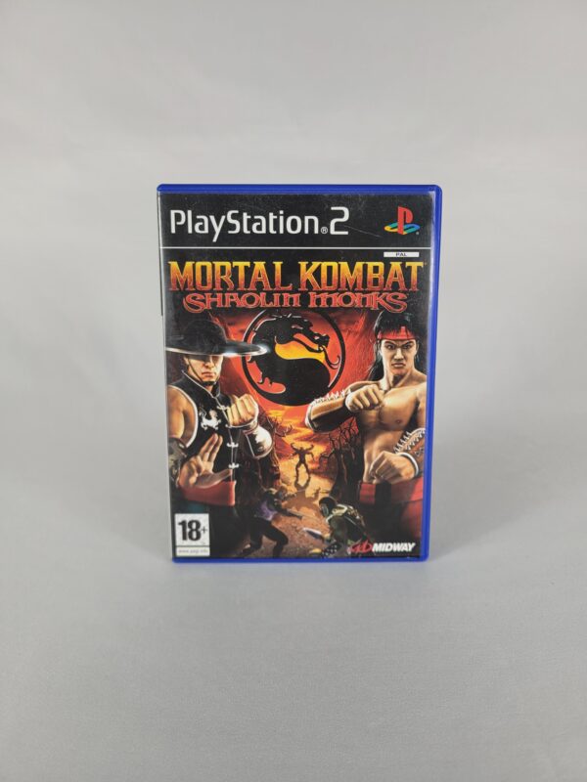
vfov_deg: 67.3
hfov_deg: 53.1
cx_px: 294
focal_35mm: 26
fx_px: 588
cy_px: 391
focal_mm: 5.4
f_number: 1.8
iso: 40
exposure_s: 1/214
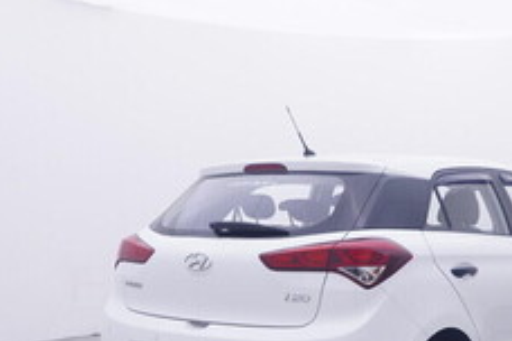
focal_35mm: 54
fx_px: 771
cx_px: 430
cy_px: 248
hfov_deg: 35.2
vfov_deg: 24.7
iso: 200
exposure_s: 1/80
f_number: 5
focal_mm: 15
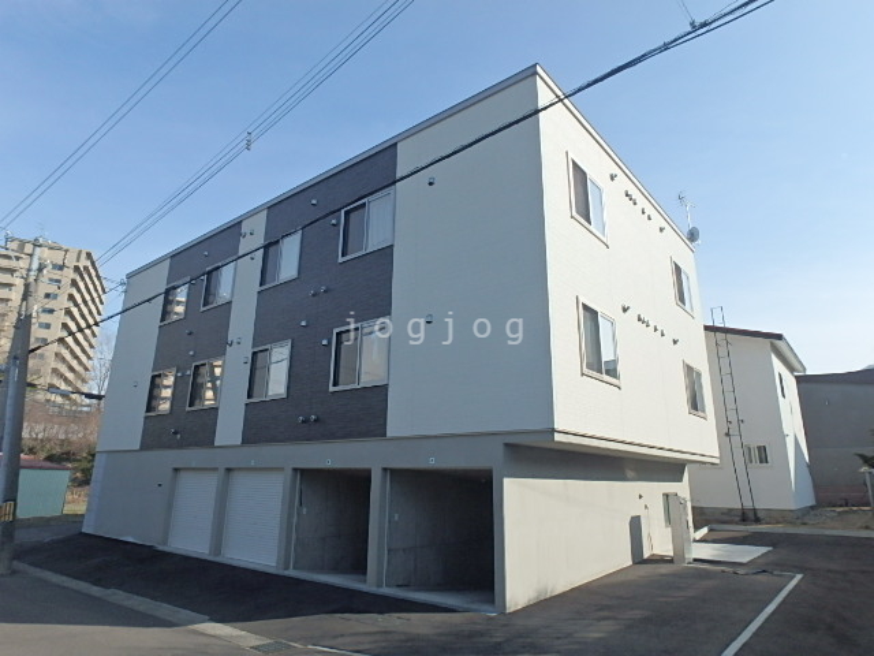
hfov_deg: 79.0
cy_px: 328
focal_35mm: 21
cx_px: 437
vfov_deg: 63.4
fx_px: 530
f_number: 6
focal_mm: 3.7
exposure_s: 1/500
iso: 125
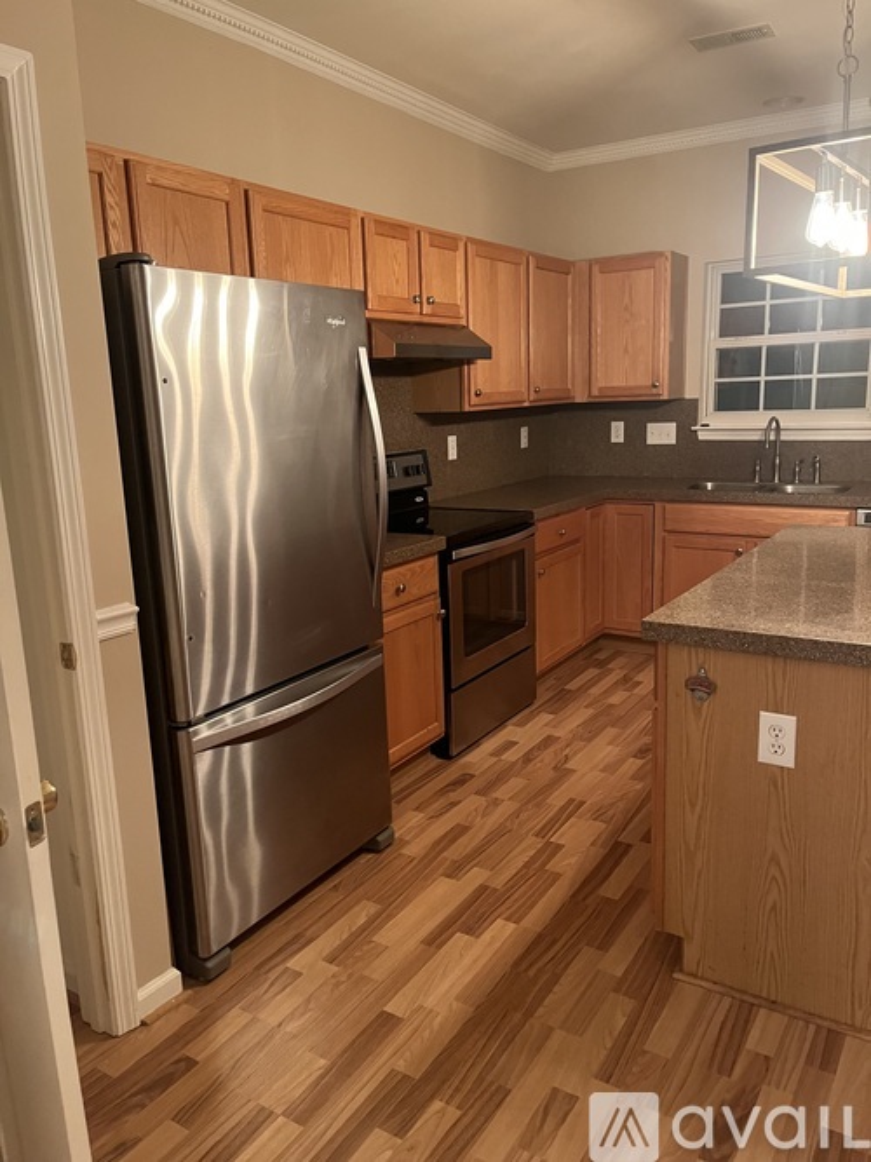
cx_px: 436
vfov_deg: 67.3
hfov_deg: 53.0
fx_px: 873
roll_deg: +1.4
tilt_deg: -10.4
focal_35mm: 26
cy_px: 581
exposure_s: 1/40
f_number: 1.6
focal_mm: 5.1
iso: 400
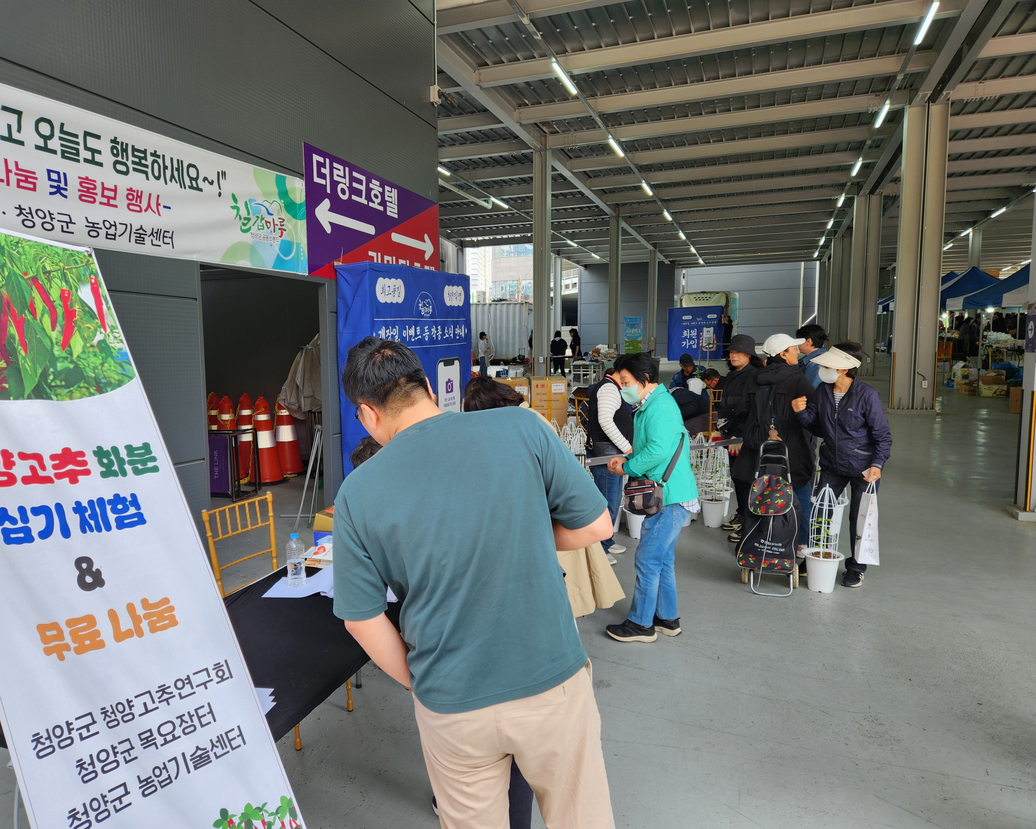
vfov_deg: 58.8
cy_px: 415
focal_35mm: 24
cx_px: 491
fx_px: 736
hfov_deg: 70.2
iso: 20
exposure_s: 1/202
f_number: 1.8
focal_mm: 5.4
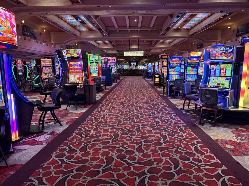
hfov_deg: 71.6
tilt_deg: -7.6
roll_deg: -0.3
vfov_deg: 56.8
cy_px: 93
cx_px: 124
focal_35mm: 24
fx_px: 173
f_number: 1.78
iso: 320
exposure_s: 1/60
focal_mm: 6.76
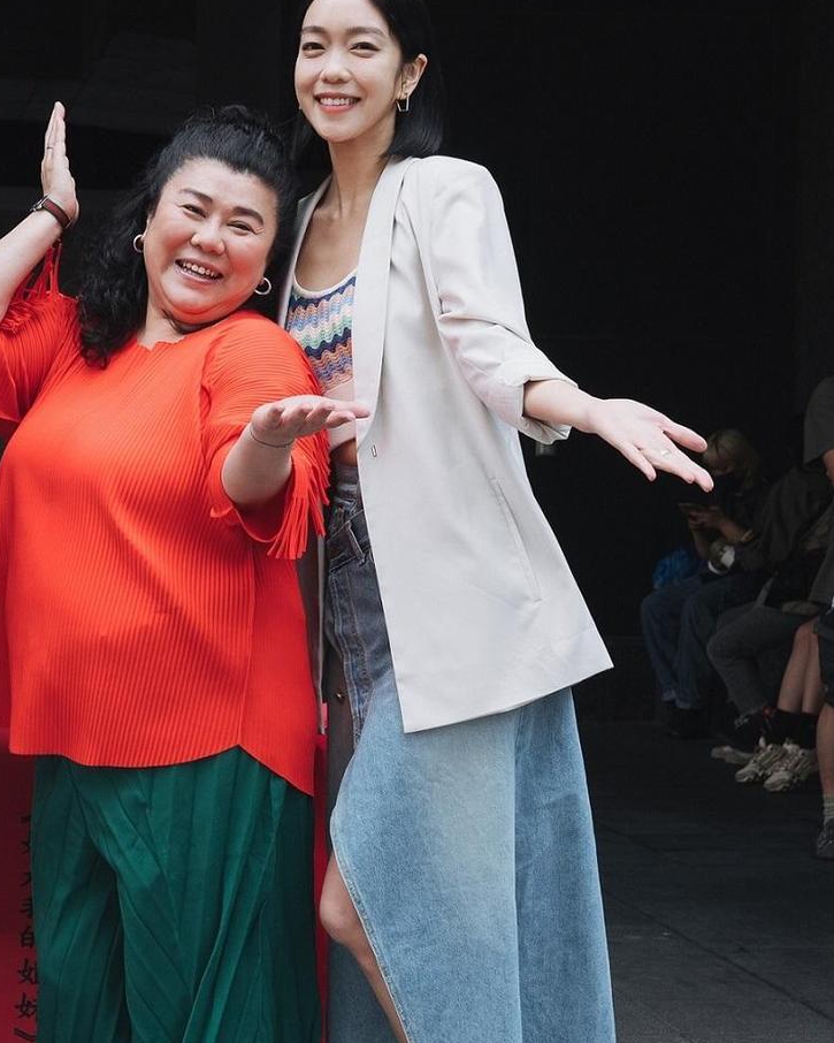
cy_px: 664
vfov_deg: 21.9
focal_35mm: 87
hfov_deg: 17.3
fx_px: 2684
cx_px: -1
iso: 400
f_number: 6.3
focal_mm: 42
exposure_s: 1/200
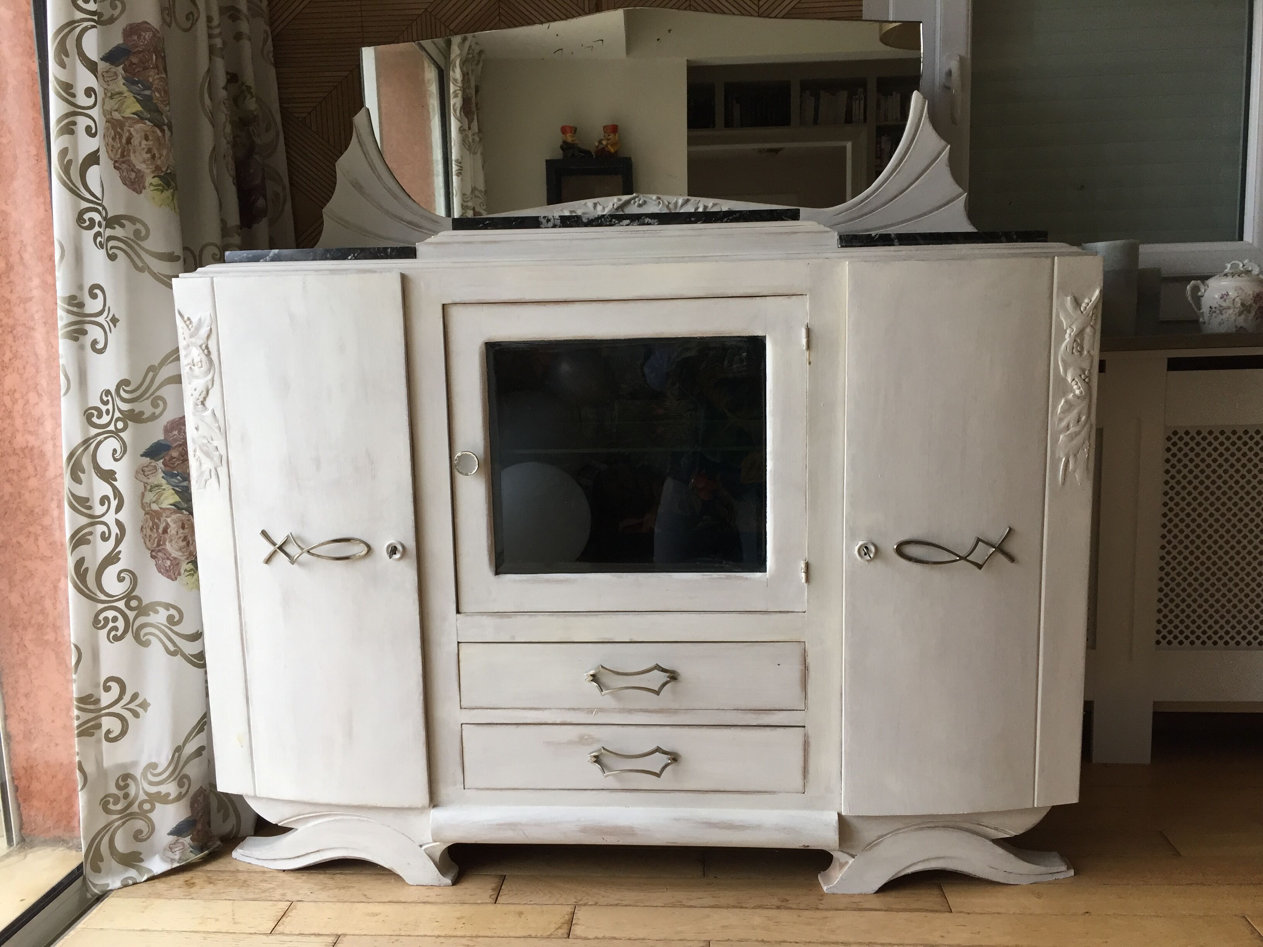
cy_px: 474
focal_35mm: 29
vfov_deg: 48.2
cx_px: 632
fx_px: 1058
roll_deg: +1.7
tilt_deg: -8.4
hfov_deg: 61.7
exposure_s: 1/33
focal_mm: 4.15
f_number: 2.2
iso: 32
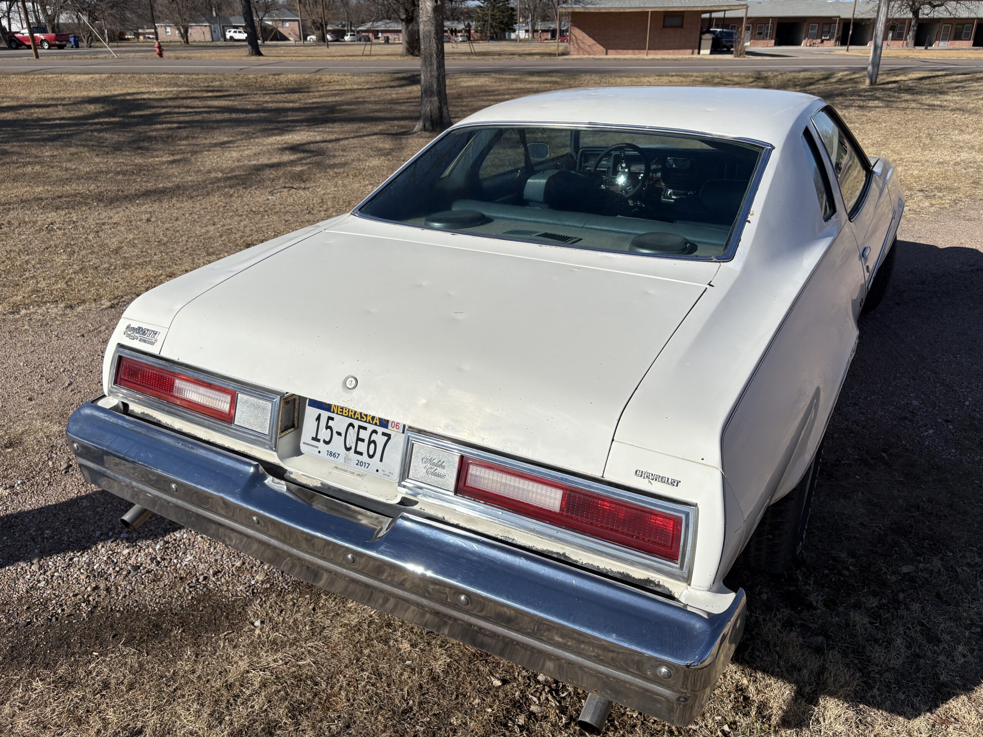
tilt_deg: -22.5
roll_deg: +0.2
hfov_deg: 67.3
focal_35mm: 26
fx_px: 738
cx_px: 492
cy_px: 368
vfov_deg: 53.1
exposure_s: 1/10101
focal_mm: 5.96
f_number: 1.6
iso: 40
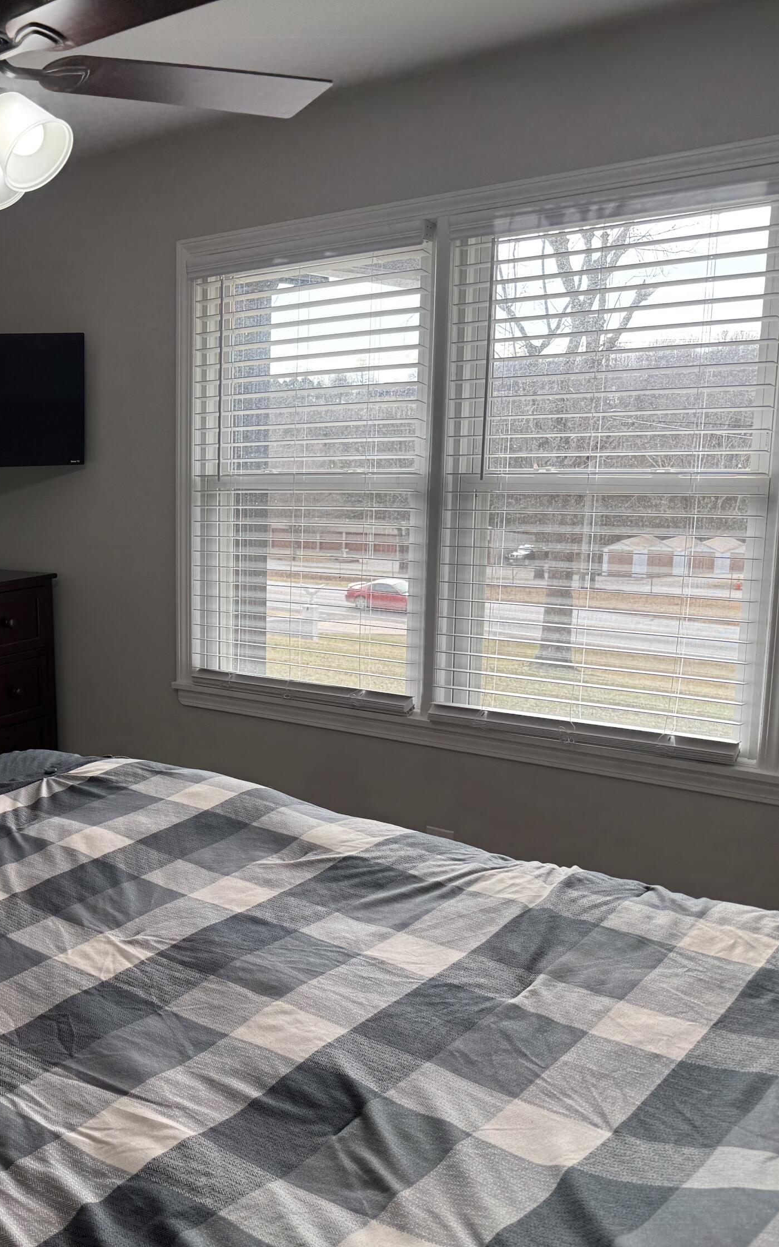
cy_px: 623
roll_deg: +1.7
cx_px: 7
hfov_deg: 34.1
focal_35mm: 34
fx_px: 1155
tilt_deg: -10.7
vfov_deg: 56.7
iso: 80
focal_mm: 6.76
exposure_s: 1/282
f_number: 1.78
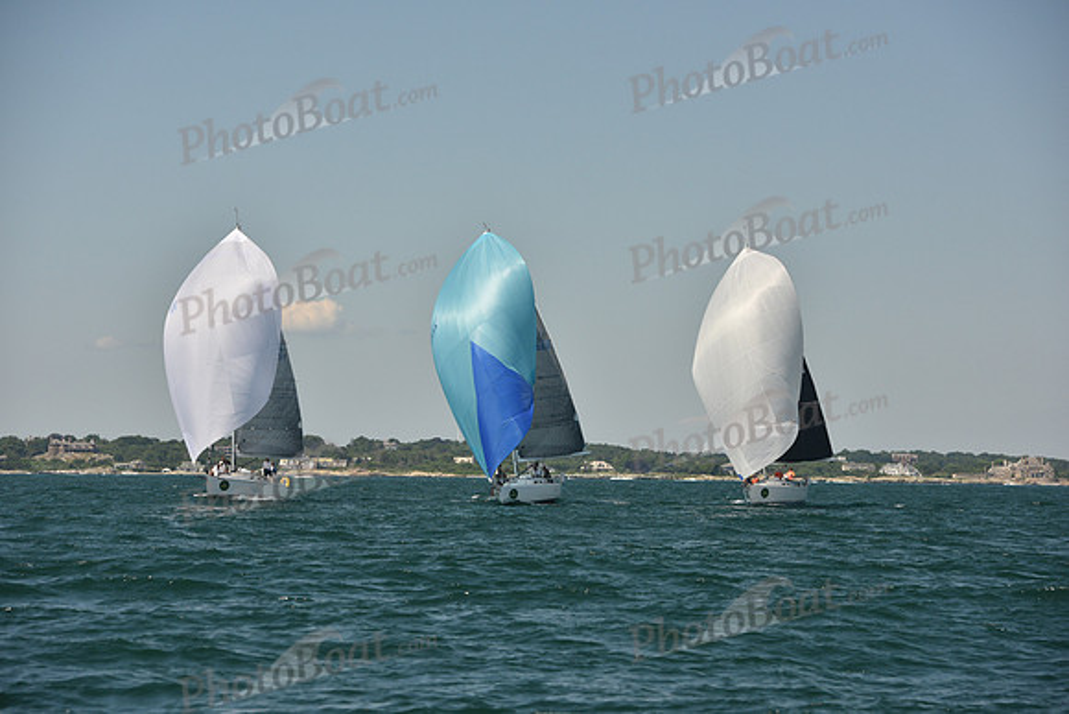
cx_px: 534
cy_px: 357
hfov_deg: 15.2
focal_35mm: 135
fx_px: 4009
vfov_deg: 10.2
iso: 320
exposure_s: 1/1000
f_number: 6.3
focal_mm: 135
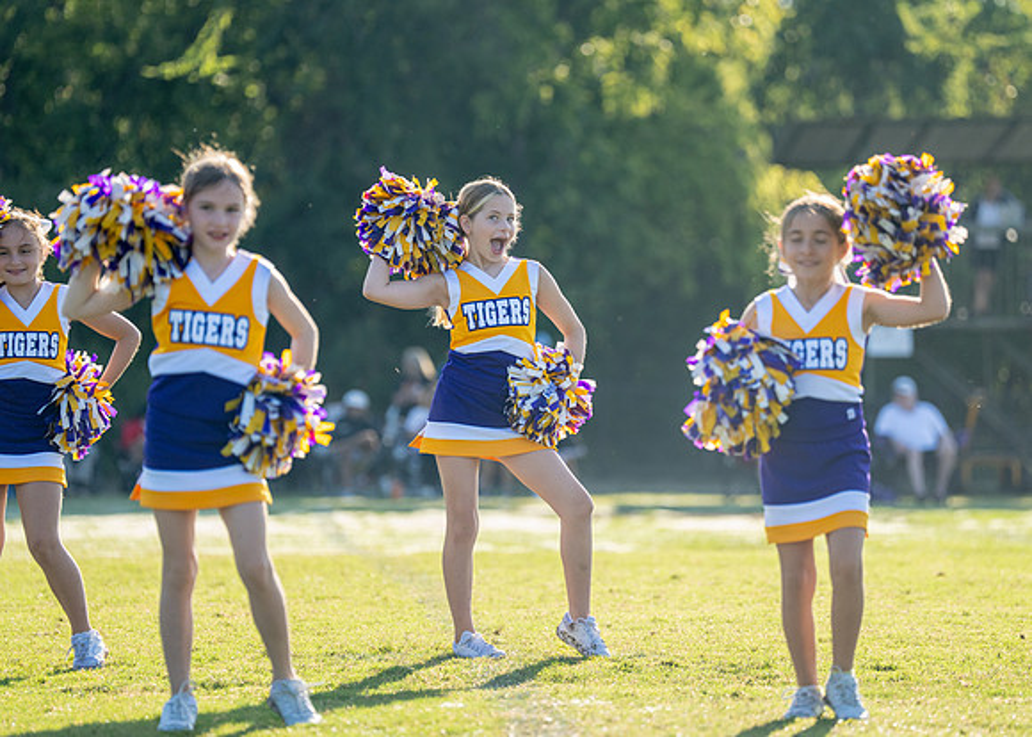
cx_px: 577
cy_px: 360
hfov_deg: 11.4
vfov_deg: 8.2
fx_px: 5162
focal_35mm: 176
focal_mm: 157
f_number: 2.8
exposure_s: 1/2000
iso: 400
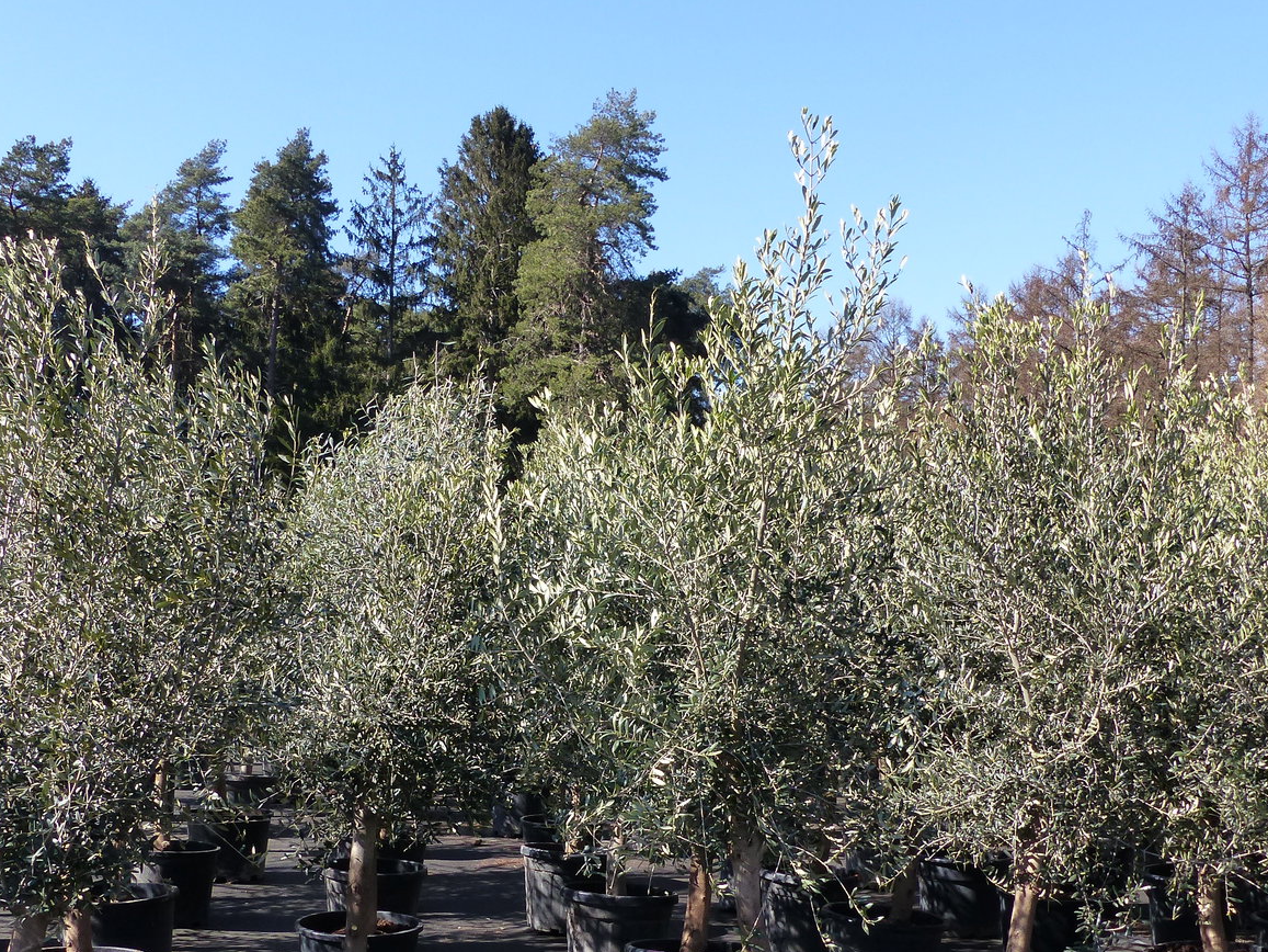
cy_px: 631
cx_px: 566
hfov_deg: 40.4
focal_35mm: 47
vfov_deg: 30.7
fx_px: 1722
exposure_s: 1/500
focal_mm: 6
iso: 160
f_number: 4
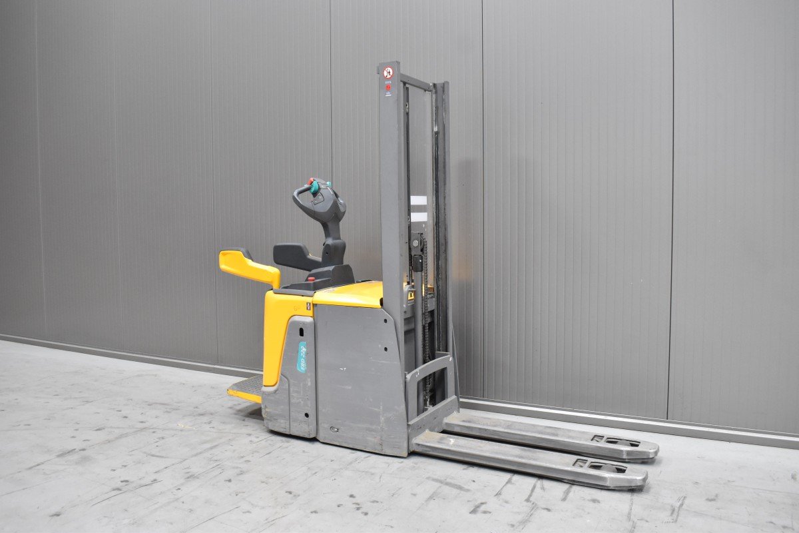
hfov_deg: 61.9
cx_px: 400
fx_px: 666
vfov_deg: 43.6
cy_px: 266
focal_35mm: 30
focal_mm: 20
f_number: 5
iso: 1600
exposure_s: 1/40
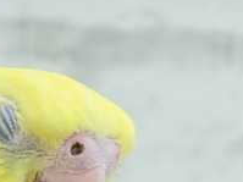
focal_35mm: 167
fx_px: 1172
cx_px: 125
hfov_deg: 11.8
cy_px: 188
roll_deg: -1.3
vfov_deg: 8.8
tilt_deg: -11.0
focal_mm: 5.96
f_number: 1.6
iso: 64
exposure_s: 1/100
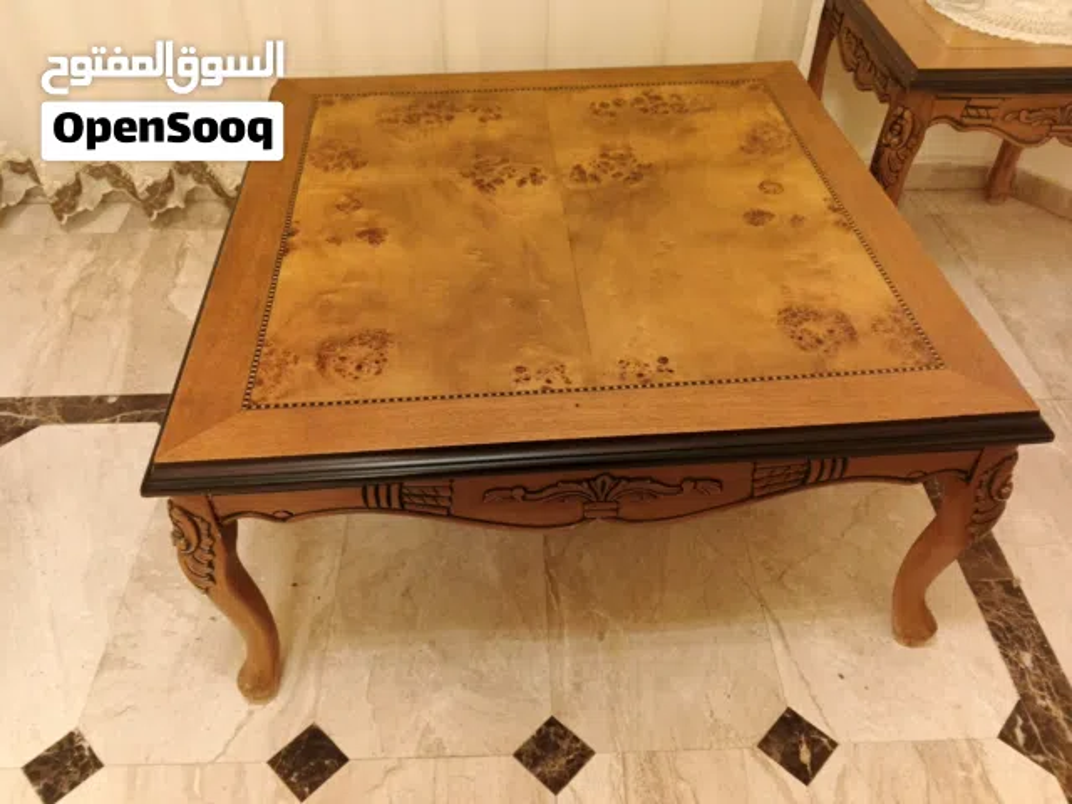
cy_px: 402
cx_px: 536
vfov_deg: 51.4
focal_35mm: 27
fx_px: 836
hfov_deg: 65.3
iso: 769
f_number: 1.6
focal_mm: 4.11
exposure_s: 1/33.3
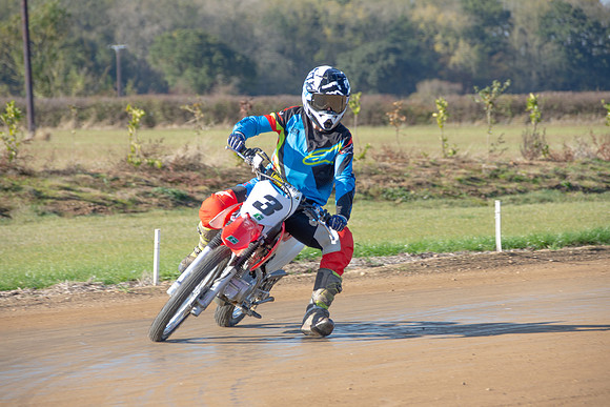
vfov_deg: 5.0
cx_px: 305
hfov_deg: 7.4
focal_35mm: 278
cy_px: 204
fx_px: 4703
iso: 200
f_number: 8
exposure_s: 1/200
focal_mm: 185
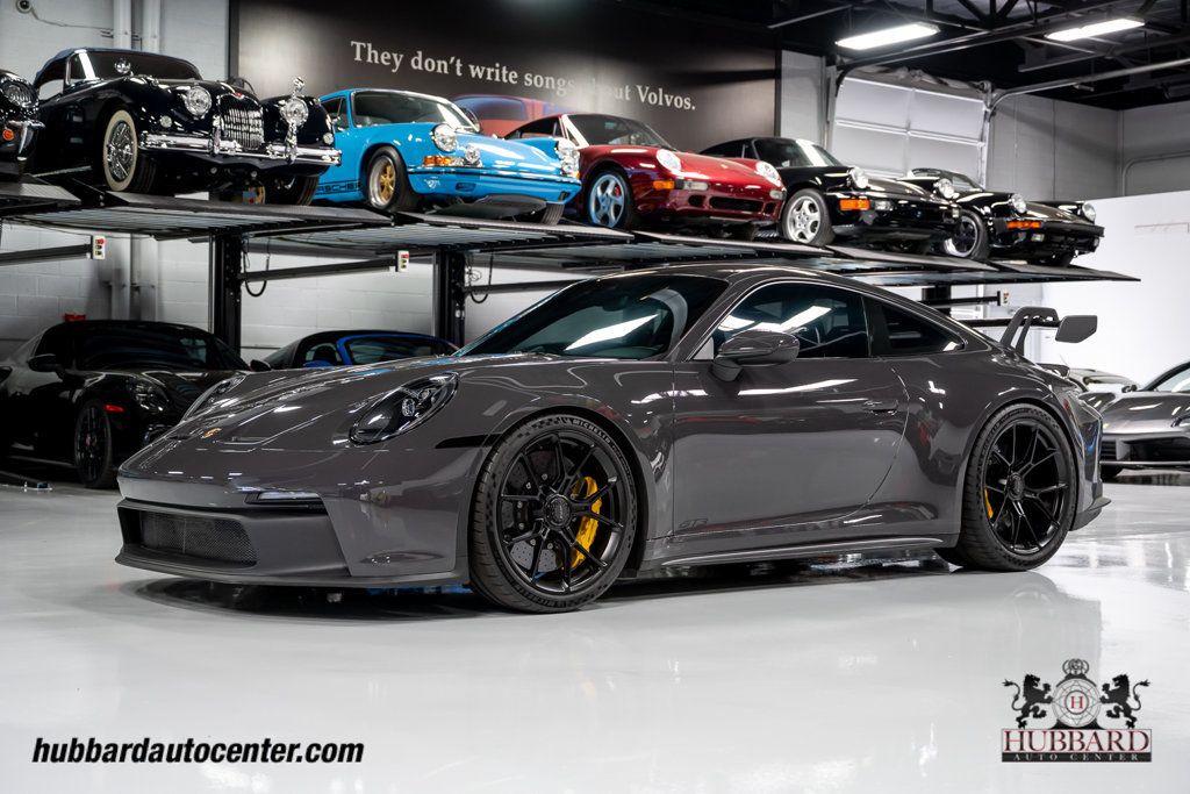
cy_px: 397
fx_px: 1653
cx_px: 595
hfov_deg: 39.6
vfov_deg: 27.0
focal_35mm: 50
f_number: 4
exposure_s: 1/60
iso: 800
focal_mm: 50
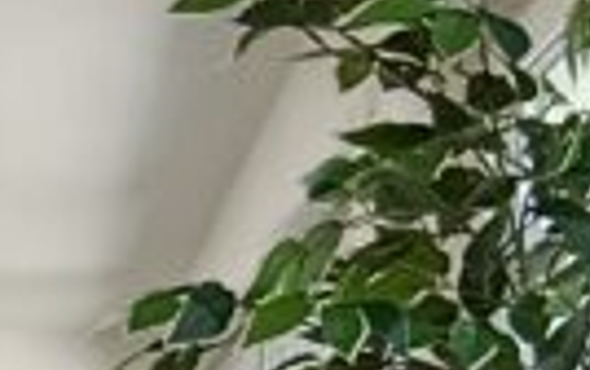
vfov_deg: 12.9
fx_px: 1464
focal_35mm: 91
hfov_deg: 19.1
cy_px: 683
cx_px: -365
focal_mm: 1.65
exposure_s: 1/100
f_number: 2.2
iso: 100
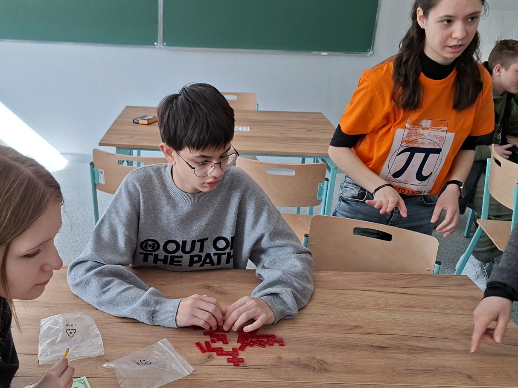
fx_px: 539
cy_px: 211
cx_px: 185
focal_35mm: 36
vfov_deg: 39.6
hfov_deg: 50.7
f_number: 1.8
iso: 80
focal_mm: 5.54
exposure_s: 1/100
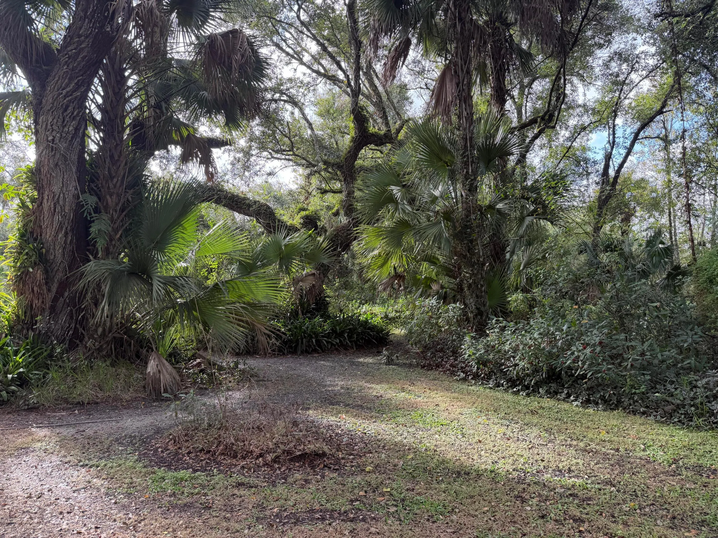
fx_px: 498
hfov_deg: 71.6
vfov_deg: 56.8
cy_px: 269
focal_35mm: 24
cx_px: 359
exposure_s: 1/263
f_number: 1.78
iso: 80
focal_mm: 6.76
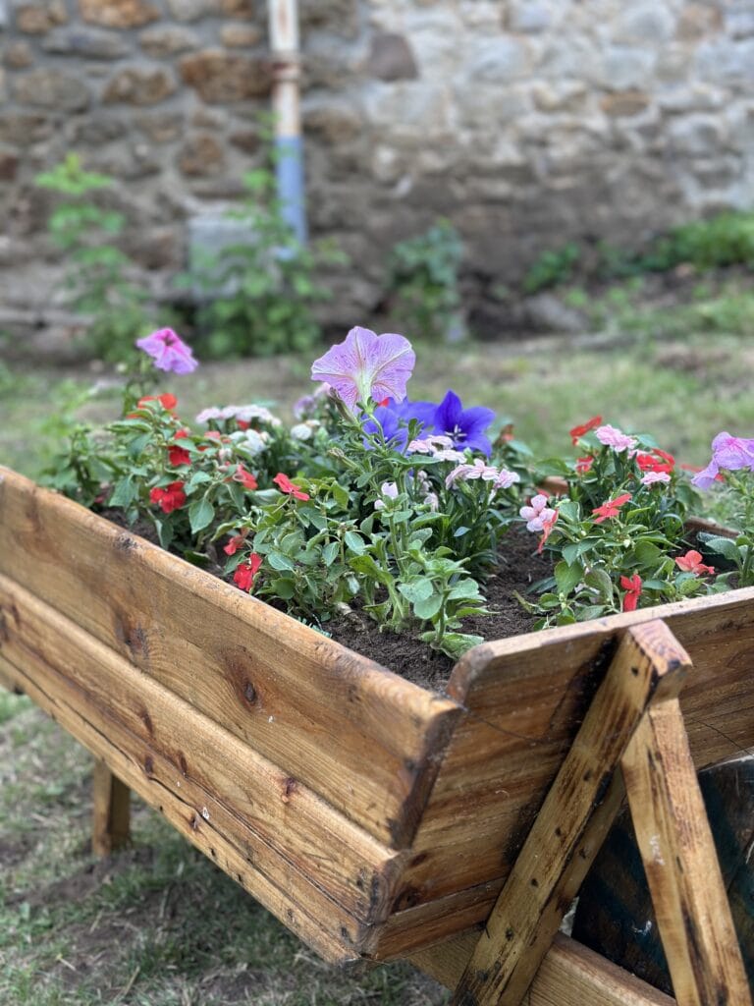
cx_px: 377
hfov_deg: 30.3
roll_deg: +1.4
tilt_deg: -14.6
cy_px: 503
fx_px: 1394
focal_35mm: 48
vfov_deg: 39.7
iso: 80
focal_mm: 6.86
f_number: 1.78
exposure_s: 1/651
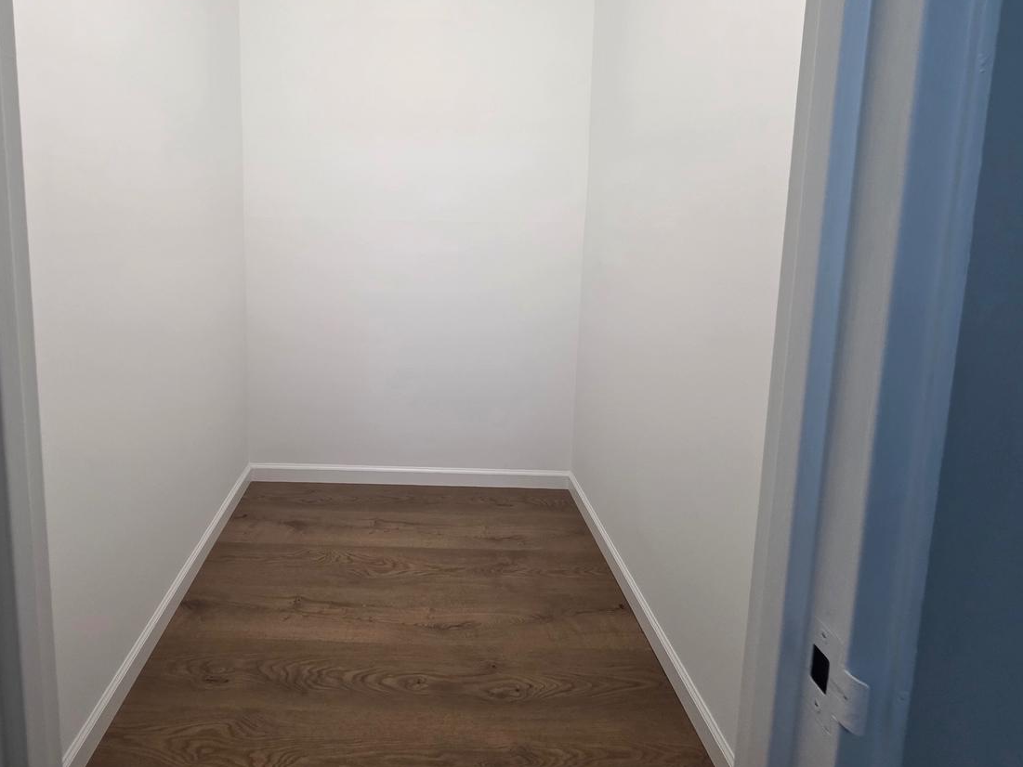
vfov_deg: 73.0
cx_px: 413
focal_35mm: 17
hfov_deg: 90.0
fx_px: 502
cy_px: 270
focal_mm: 2.2
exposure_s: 1/120
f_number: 1.9
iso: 200
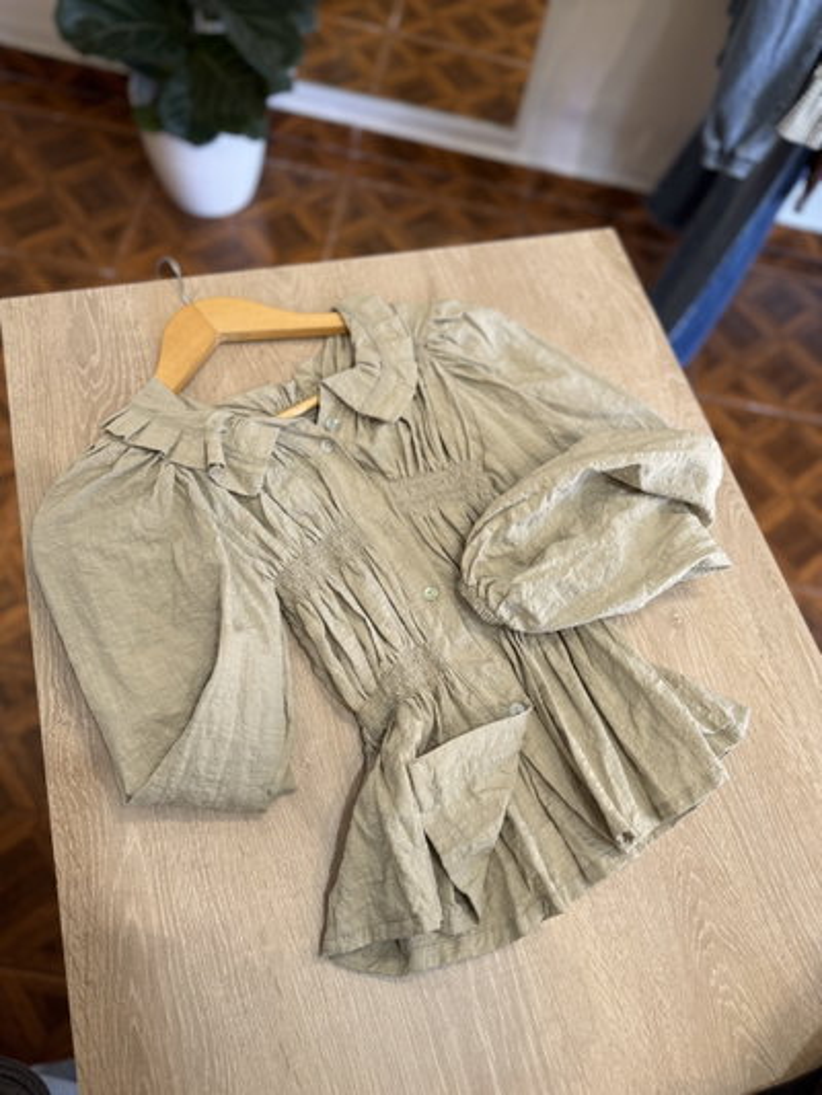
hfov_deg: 56.8
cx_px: 411
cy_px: 548
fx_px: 760
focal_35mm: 24
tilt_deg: -64.2
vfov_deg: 71.6
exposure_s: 1/121
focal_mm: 6.76
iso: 100
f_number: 1.78
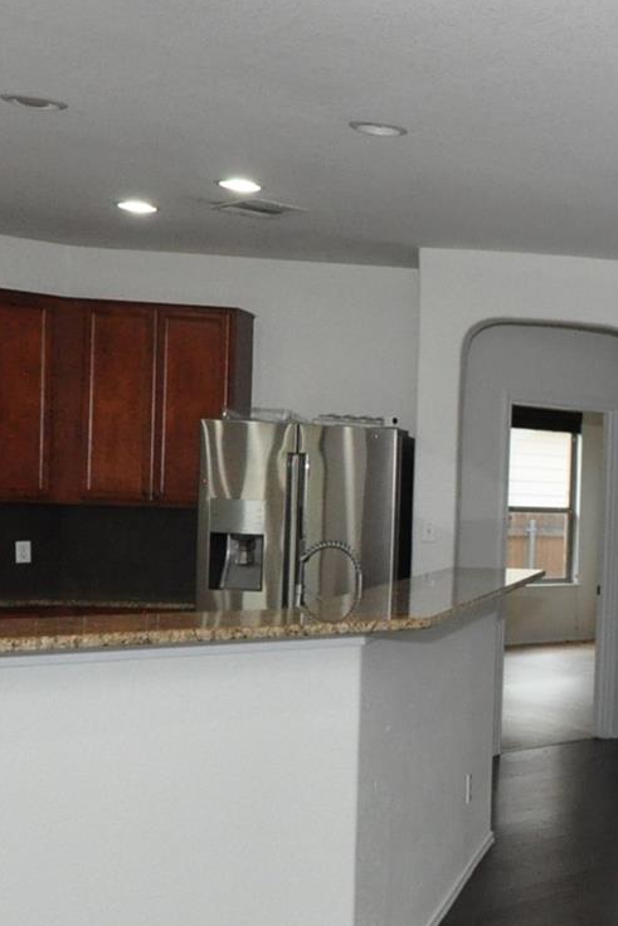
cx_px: 865
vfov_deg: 39.4
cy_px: 550
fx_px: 1287
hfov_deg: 23.0
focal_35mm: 50
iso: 2000
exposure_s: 1/200
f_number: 7.1
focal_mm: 12
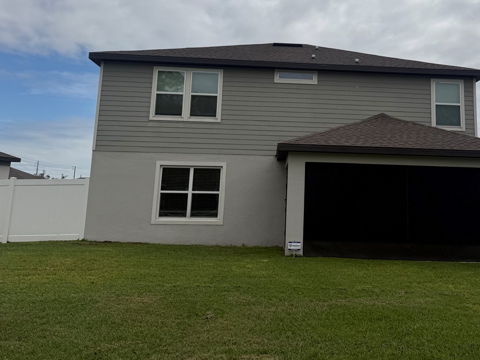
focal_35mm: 37
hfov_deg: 49.4
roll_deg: -1.3
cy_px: 99
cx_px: 314
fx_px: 513
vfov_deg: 37.9
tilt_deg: +10.1
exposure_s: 1/11905
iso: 80
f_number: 1.78
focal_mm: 6.76
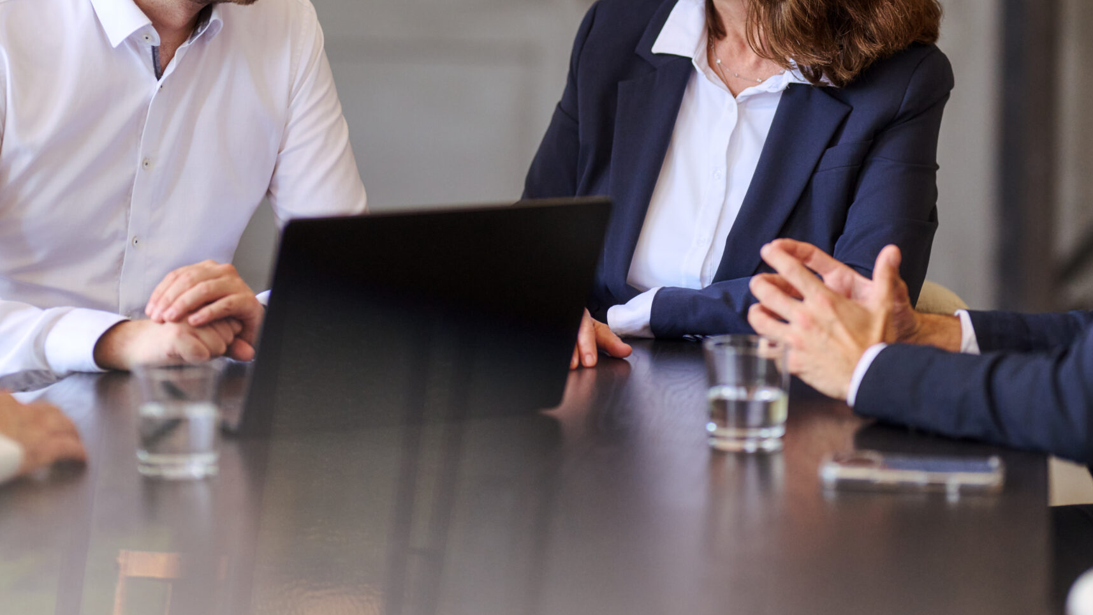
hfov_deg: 16.1
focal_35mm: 133
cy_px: 110
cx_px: 561
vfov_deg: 9.1
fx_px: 3854
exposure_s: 1/800
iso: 800
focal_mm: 85
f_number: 1.4
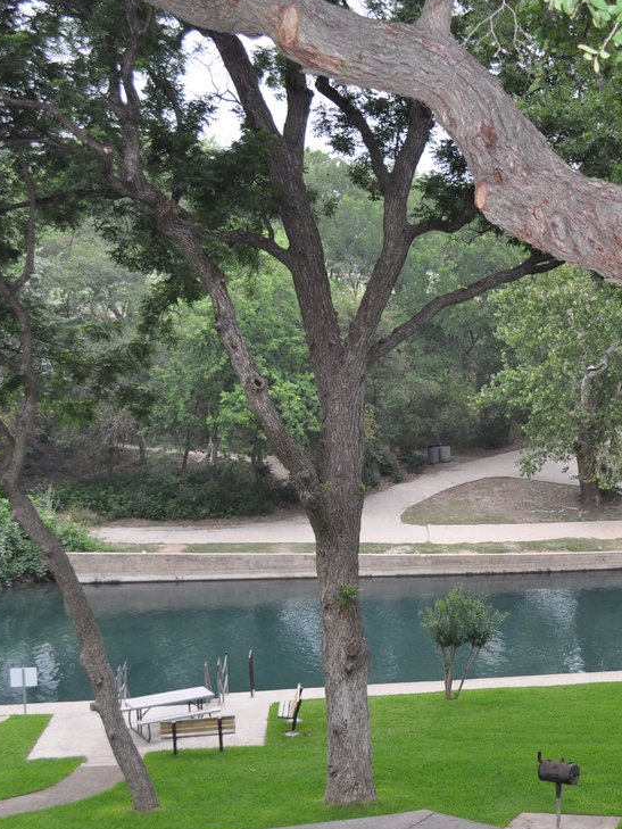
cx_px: 649
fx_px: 1365
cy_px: 418
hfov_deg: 24.3
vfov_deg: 33.8
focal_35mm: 57
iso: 400
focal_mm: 24
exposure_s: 1/100
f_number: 5
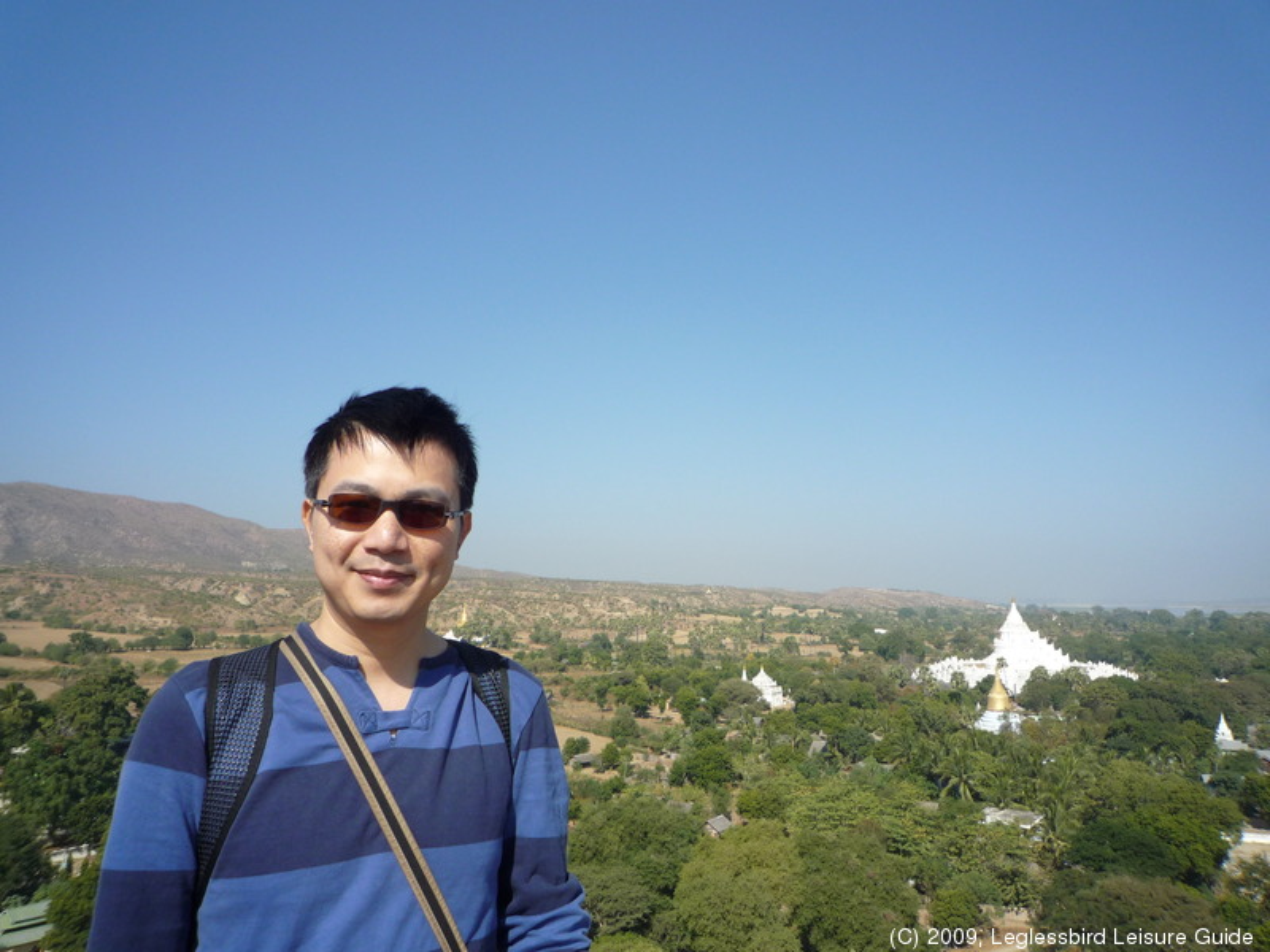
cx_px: 635
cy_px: 476
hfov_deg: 69.4
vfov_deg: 54.9
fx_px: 917
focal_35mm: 25
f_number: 4.5
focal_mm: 4.4
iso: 100
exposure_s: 1/640
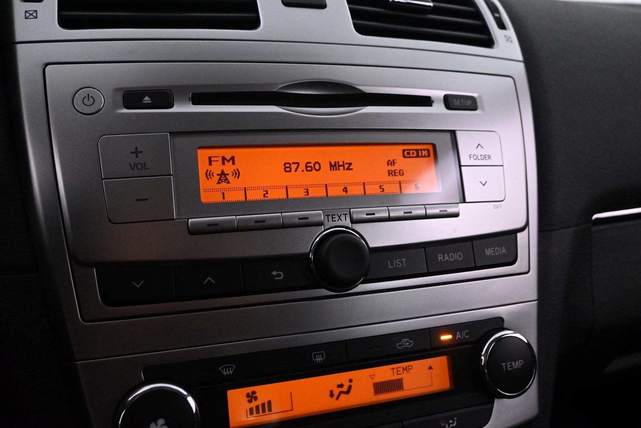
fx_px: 547
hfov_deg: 60.7
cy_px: 214
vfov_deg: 42.6
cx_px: 320
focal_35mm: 31
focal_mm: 20.5
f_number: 3.8
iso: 5000
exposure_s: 1/100
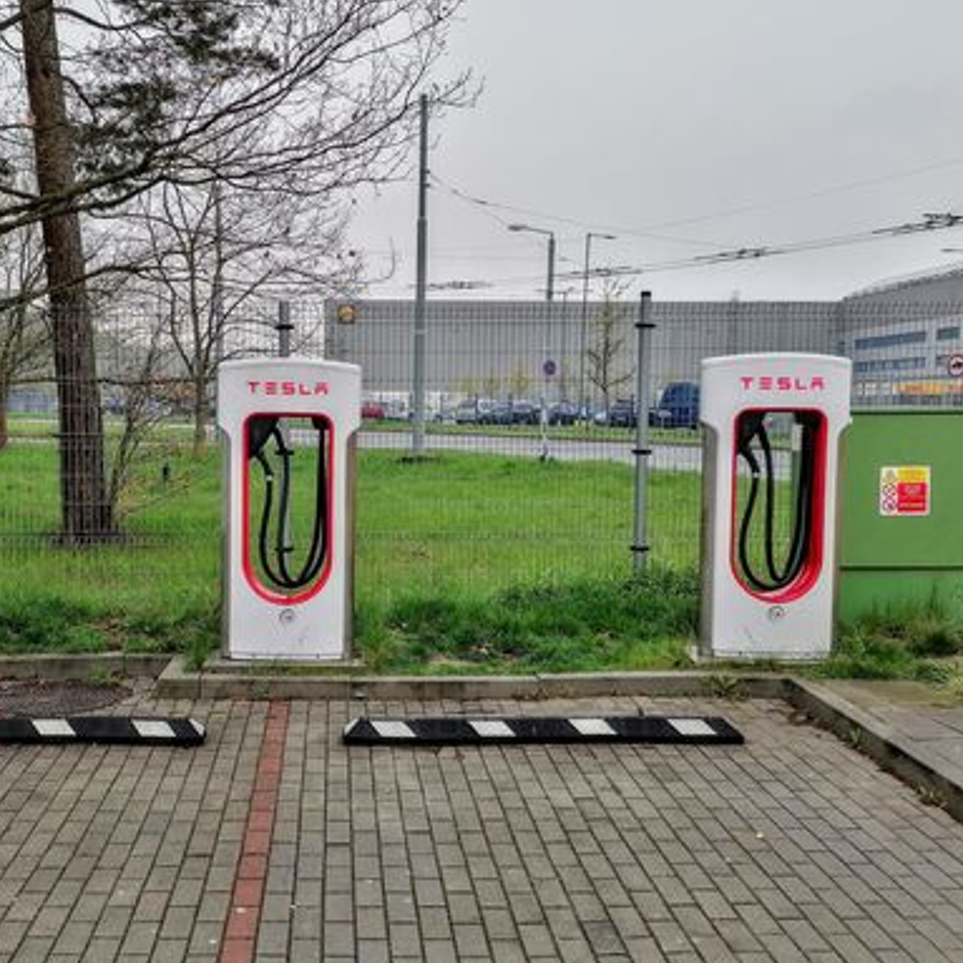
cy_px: 485
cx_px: 339
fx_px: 1133
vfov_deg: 46.0
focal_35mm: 36
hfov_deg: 45.5
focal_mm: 5.3
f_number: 1.8
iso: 80
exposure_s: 1/120
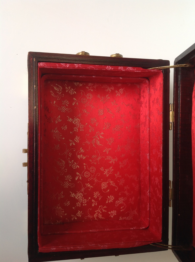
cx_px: 98
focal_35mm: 35
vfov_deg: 52.7
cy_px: 131
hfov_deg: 40.6
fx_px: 264
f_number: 2.4
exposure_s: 1/40
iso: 64
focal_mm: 4.28
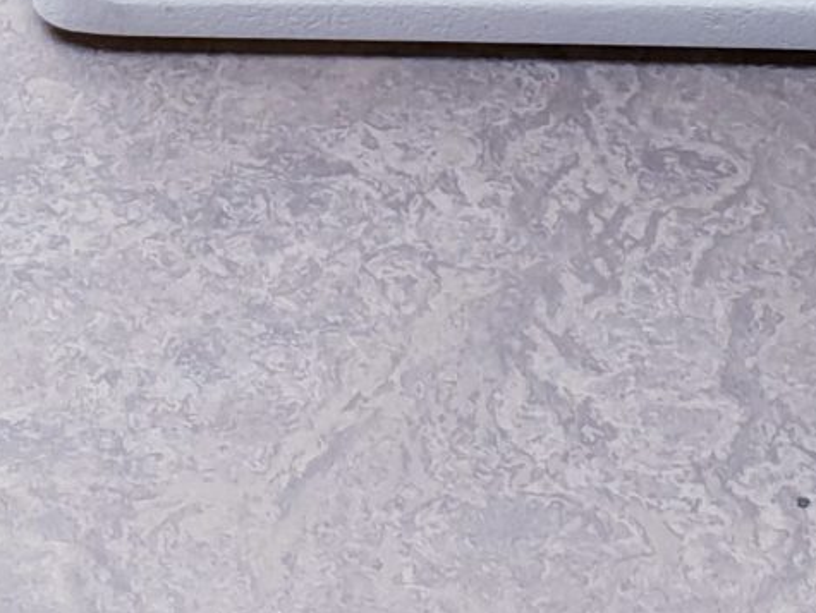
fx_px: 3303
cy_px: -507
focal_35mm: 140
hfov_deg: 14.1
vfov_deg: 10.0
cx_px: 265
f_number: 2.4
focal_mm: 4.3
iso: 50
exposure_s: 1/50
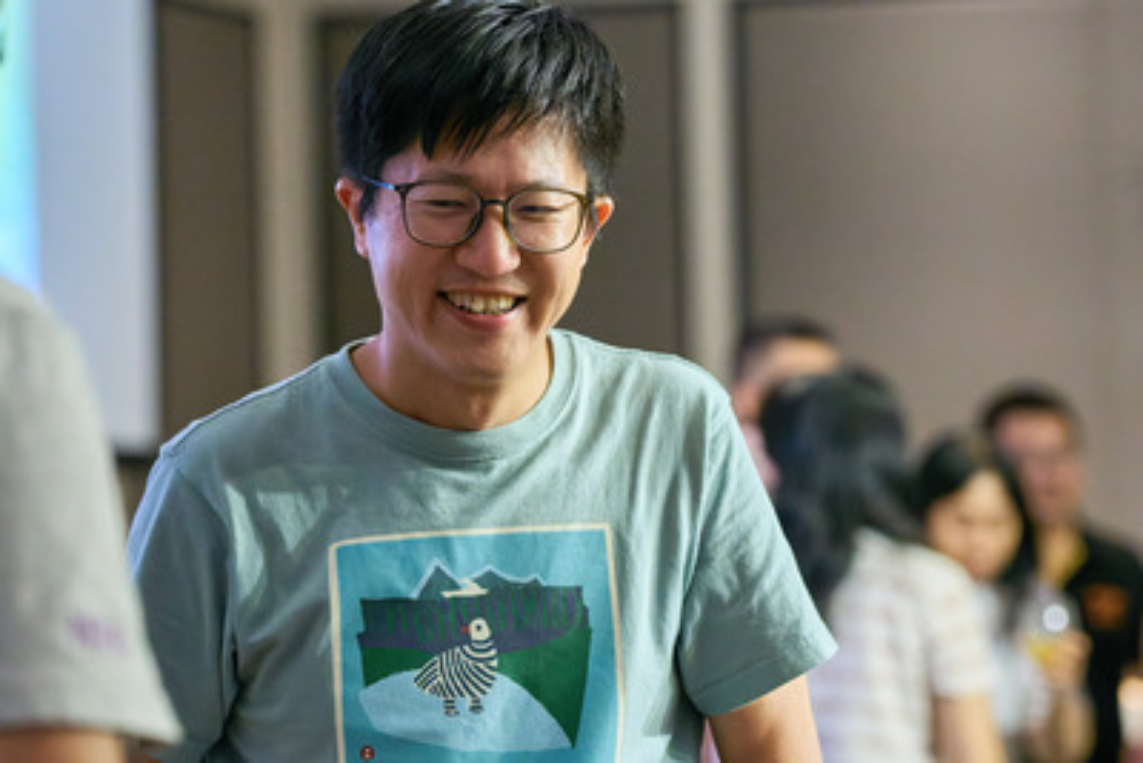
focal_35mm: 182
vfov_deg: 7.6
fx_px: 5764
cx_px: 572
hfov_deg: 11.3
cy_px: 382
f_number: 4
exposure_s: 1/250
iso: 12800
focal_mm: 121
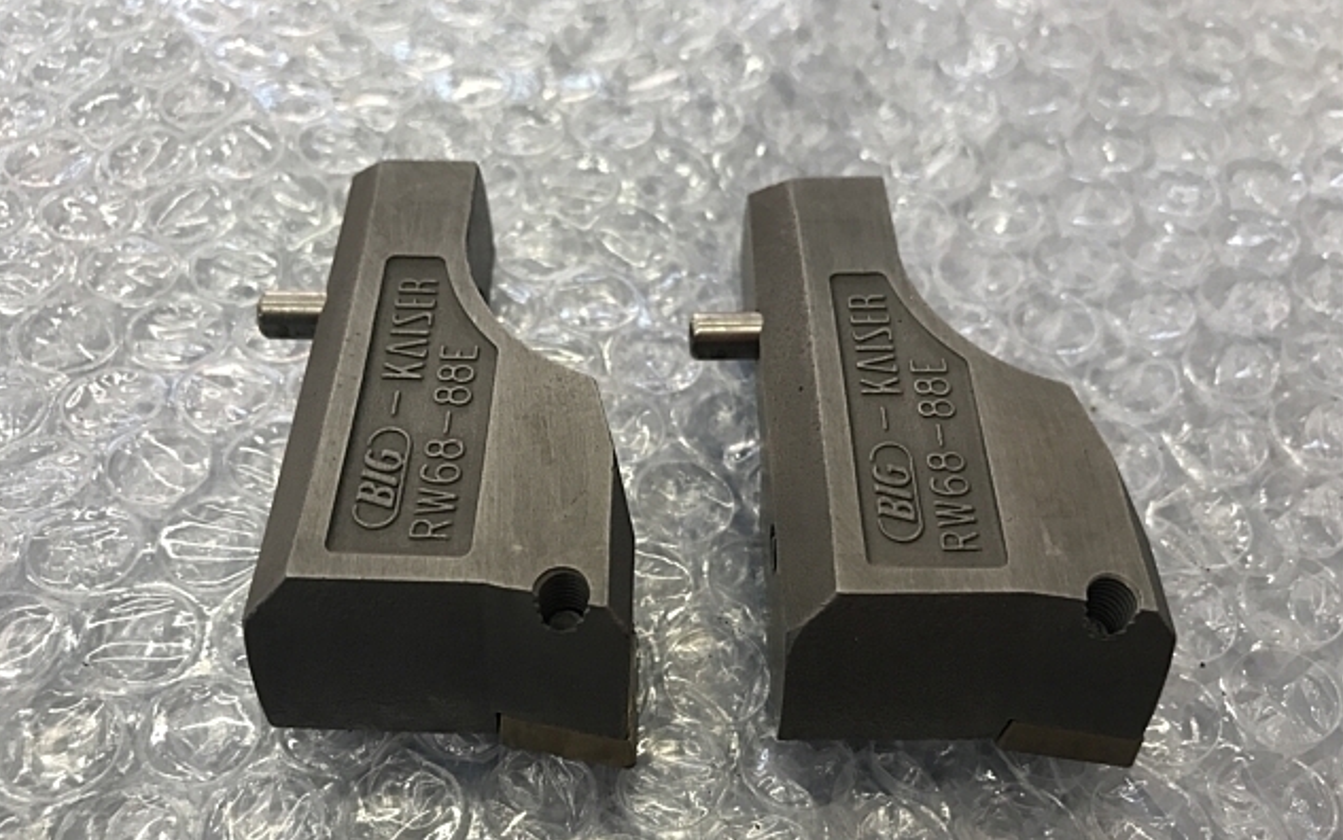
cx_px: 668
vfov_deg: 41.7
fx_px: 1098
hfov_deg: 62.9
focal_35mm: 30
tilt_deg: -54.7
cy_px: 492
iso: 25
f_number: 1.8
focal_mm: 3.99
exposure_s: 1/40
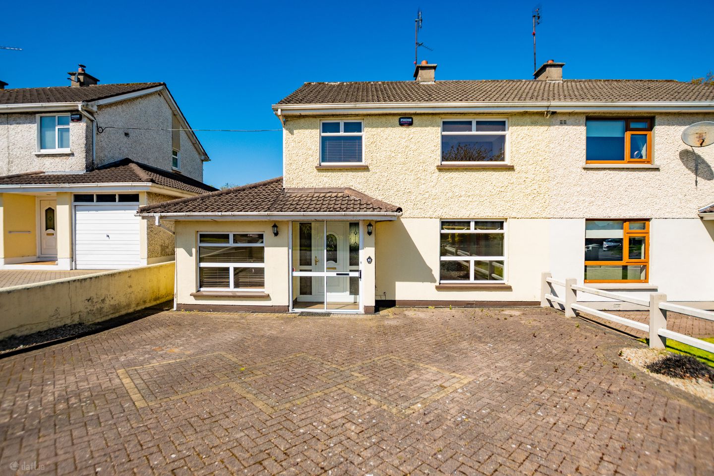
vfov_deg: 76.1
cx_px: 357
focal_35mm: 15
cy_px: 238
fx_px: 304
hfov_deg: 99.2
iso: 200
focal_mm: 10
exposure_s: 1/5000
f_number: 4
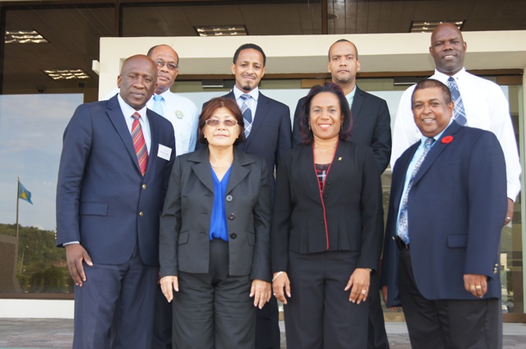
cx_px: 263
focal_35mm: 52
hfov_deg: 37.9
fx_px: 766
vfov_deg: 25.7
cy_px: 174
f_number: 5.6
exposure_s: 1/80
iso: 100
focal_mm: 35
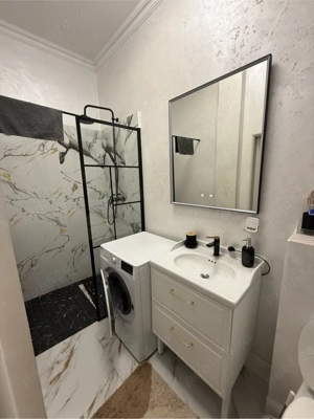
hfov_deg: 85.7
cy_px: 210
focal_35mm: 14
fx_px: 169
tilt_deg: -11.0
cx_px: 157
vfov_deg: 102.1
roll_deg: +0.7
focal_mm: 2.22
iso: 200
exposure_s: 1/99
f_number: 2.2
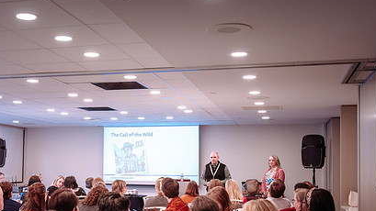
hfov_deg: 39.4
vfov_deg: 22.9
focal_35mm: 52
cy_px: 150
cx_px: 125
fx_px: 518
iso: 1000
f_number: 2.8
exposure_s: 1/160
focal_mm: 35
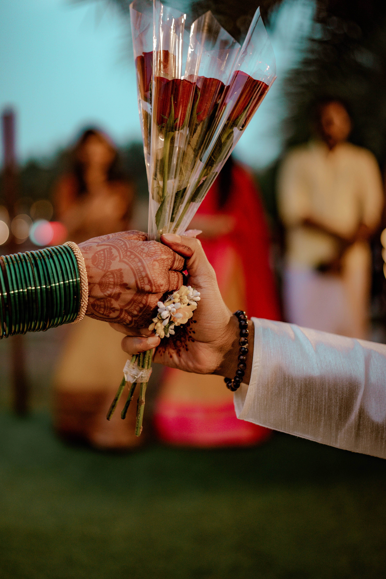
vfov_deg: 46.3
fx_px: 676
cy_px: 255
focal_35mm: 42
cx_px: 166
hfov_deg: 31.8
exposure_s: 1/400
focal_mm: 35
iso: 400
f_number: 1.4
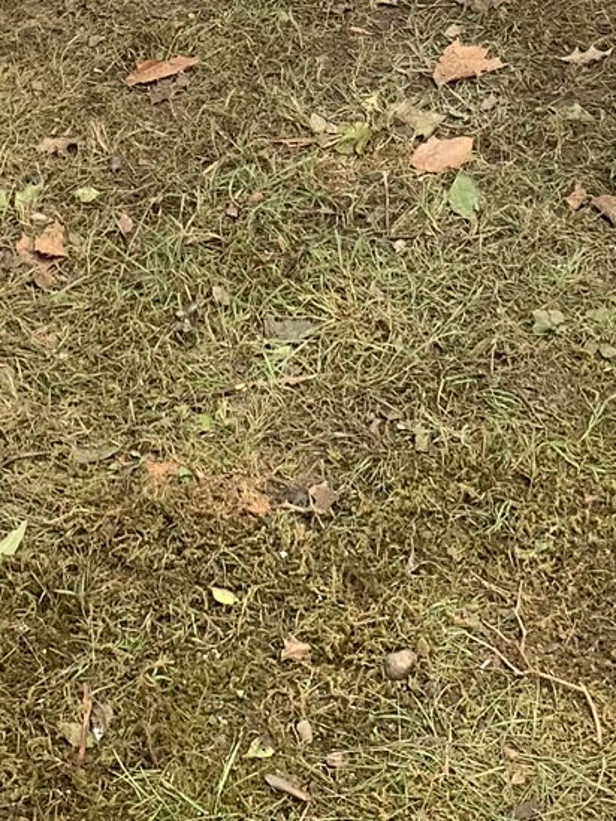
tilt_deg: -16.1
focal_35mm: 97
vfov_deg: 17.9
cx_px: 182
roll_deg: +1.8
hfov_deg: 15.2
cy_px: -440
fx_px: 2301
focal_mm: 4.25
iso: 50
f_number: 1.8
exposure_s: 1/121
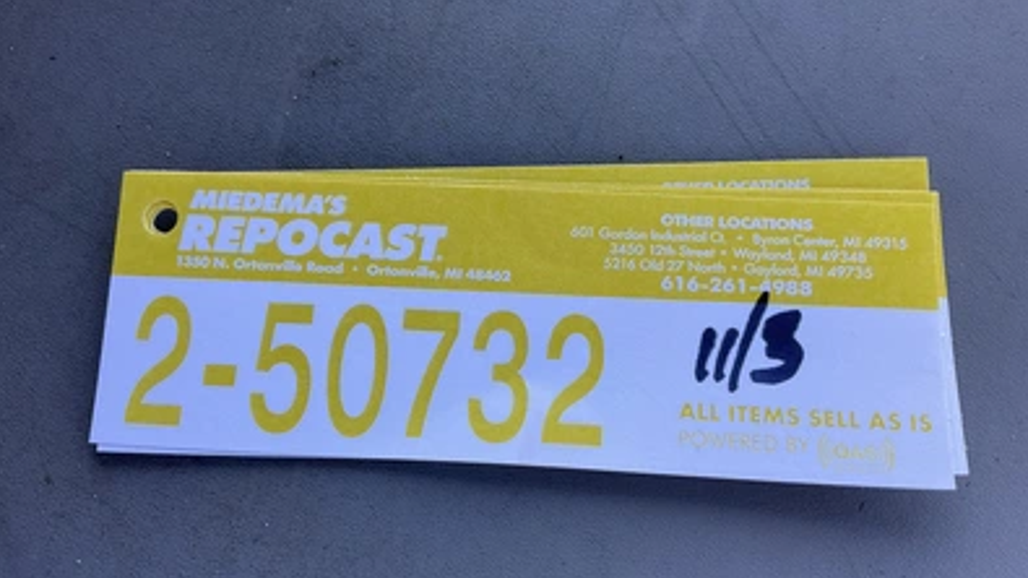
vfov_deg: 36.7
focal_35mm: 32
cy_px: 281
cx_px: 510
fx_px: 872
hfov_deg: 61.0
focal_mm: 3
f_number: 1.8
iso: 20
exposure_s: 1/174
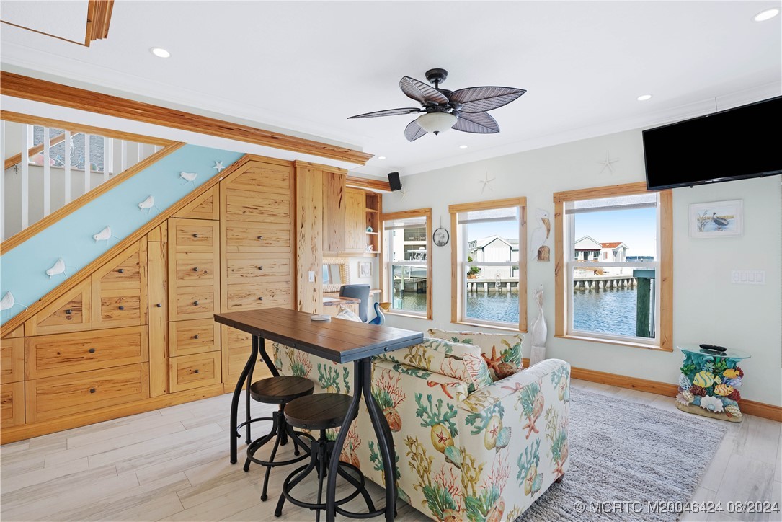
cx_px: 391
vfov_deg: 73.8
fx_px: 348
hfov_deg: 96.7
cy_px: 261
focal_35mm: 16
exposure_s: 1/125
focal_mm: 16
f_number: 8
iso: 2000
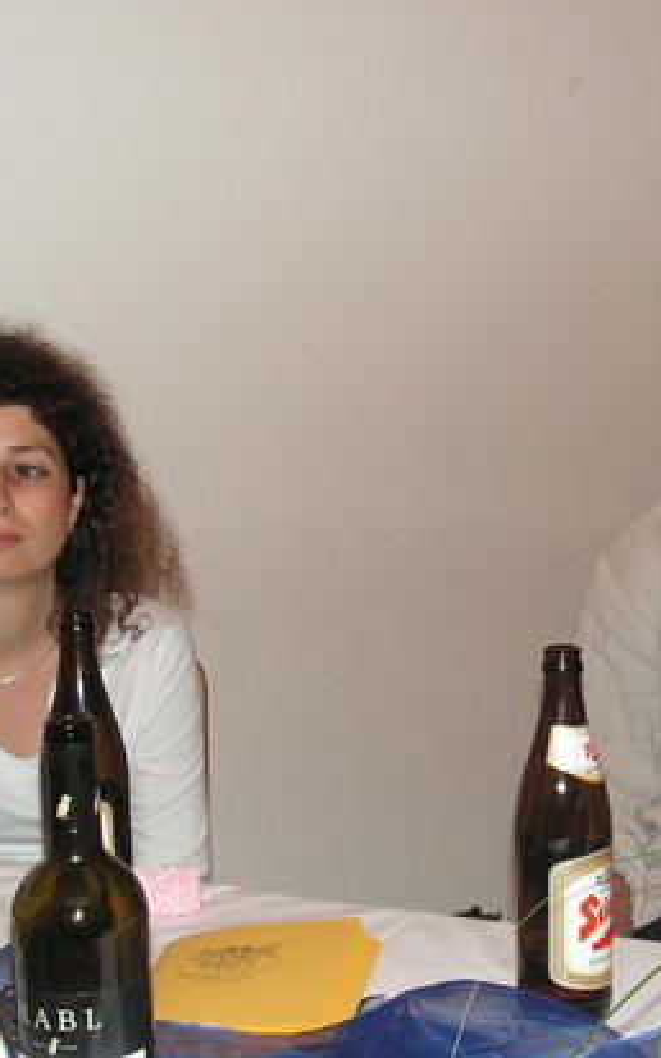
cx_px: 497
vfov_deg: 27.8
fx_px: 2134
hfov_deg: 17.5
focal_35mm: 74
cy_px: 551
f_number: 3.2
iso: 160
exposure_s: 1/40
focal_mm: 8.1
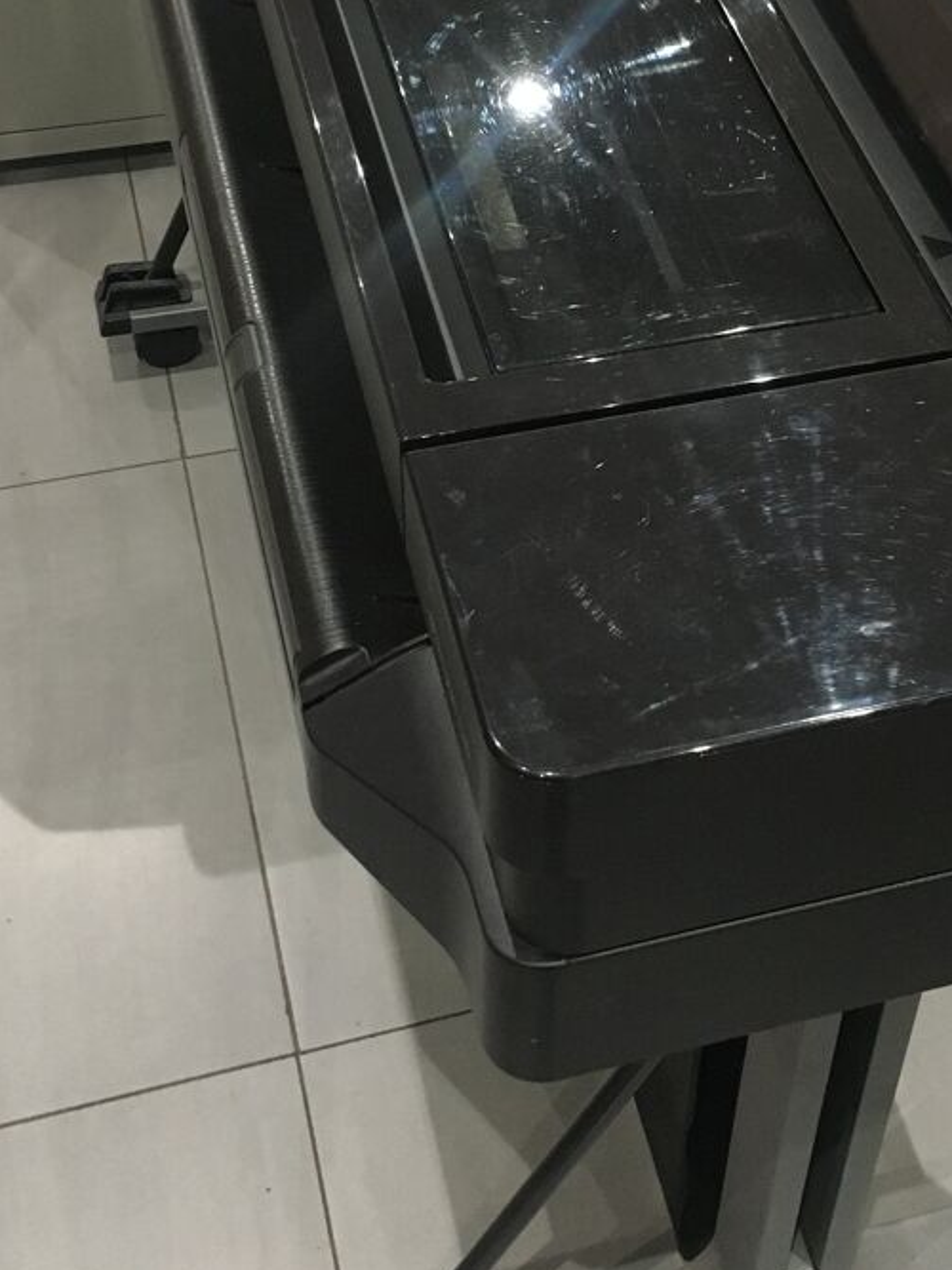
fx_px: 2127
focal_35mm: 58
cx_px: 661
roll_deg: -2.0
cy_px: 340
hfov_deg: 25.0
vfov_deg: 32.7
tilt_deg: -43.4
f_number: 2.2
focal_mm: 4.15
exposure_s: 1/25
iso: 200
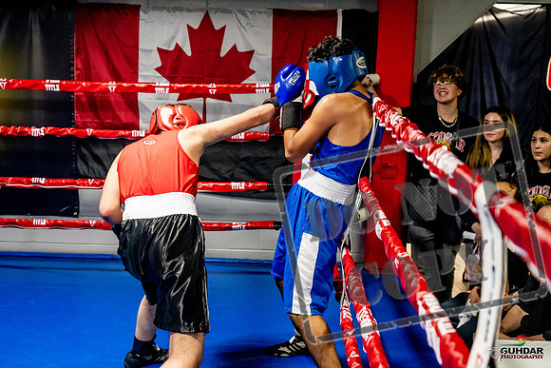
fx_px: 796
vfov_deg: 26.0
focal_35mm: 52
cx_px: 276
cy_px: 184
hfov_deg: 38.2
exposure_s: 1/800
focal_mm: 35
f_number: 2.8
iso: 5000
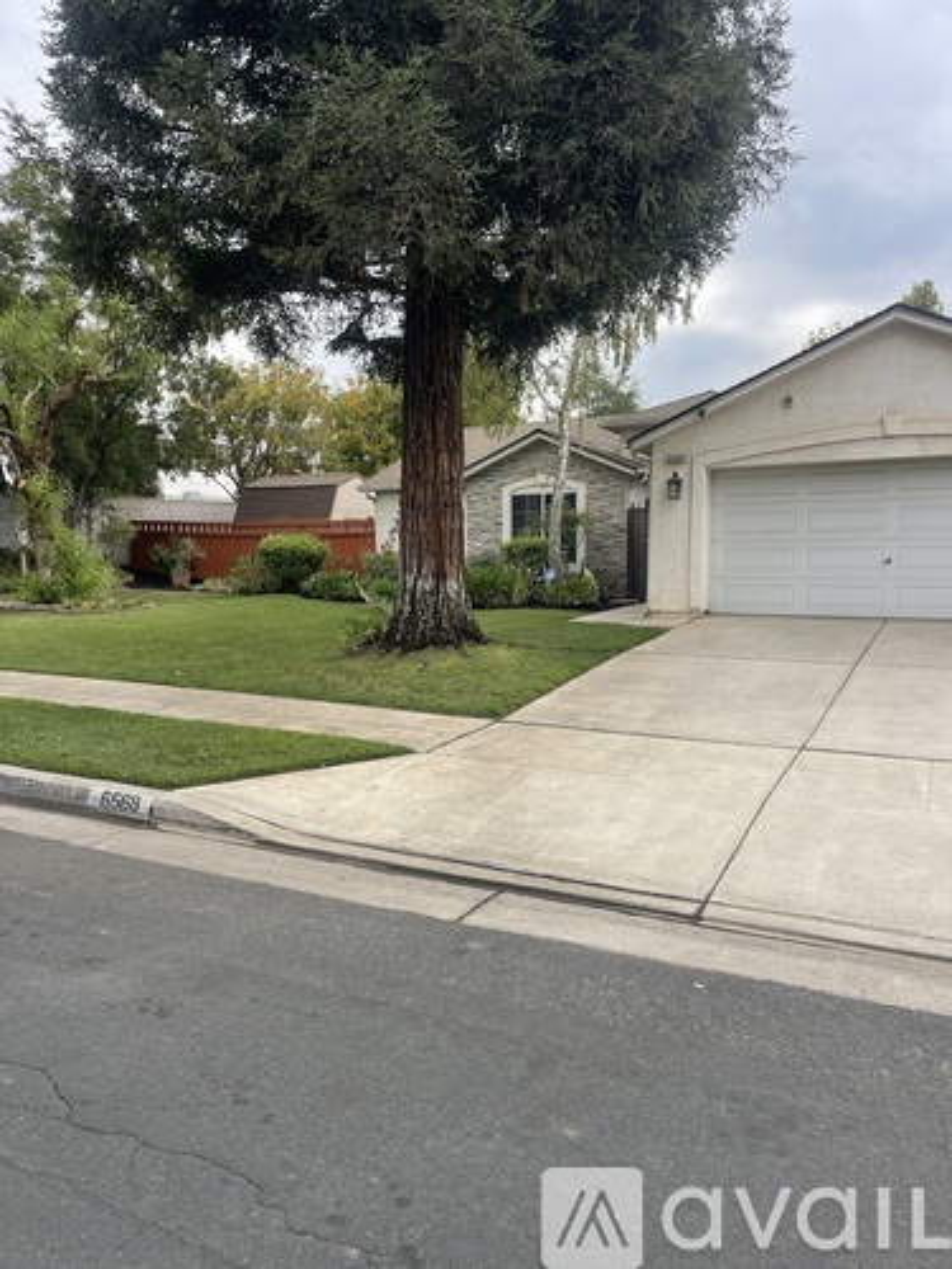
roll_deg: +2.3
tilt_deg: -5.2
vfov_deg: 69.4
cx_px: 476
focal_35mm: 25
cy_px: 634
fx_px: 917
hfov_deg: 54.9
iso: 32
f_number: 1.6
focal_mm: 5.1
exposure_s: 1/1294
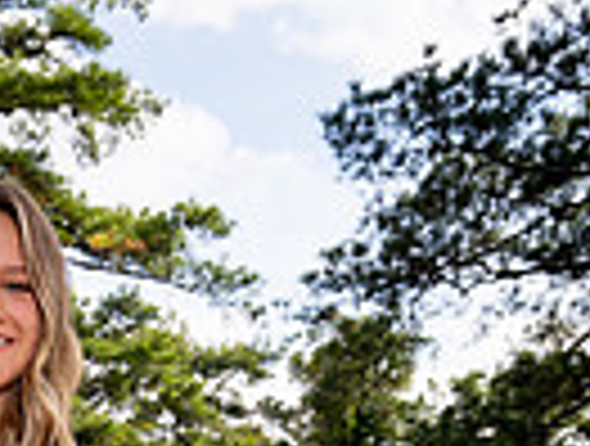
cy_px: 996
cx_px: 36
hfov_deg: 18.8
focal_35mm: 102
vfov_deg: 12.2
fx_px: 1743
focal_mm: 31
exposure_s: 1/250
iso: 160
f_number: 8
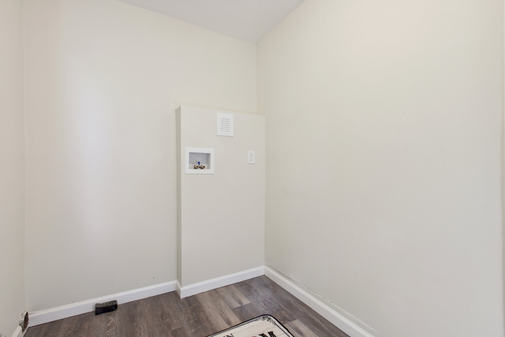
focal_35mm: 17
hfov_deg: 93.3
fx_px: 239
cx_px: 252
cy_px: 168
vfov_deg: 70.5
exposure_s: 1/8
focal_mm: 17
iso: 400
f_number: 11
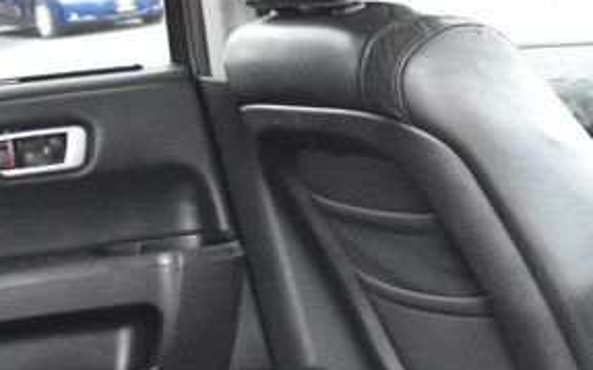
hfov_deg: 17.1
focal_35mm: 109
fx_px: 1761
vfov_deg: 11.9
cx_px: 907
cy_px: 333
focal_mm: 20
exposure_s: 1/125
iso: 2200
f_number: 4
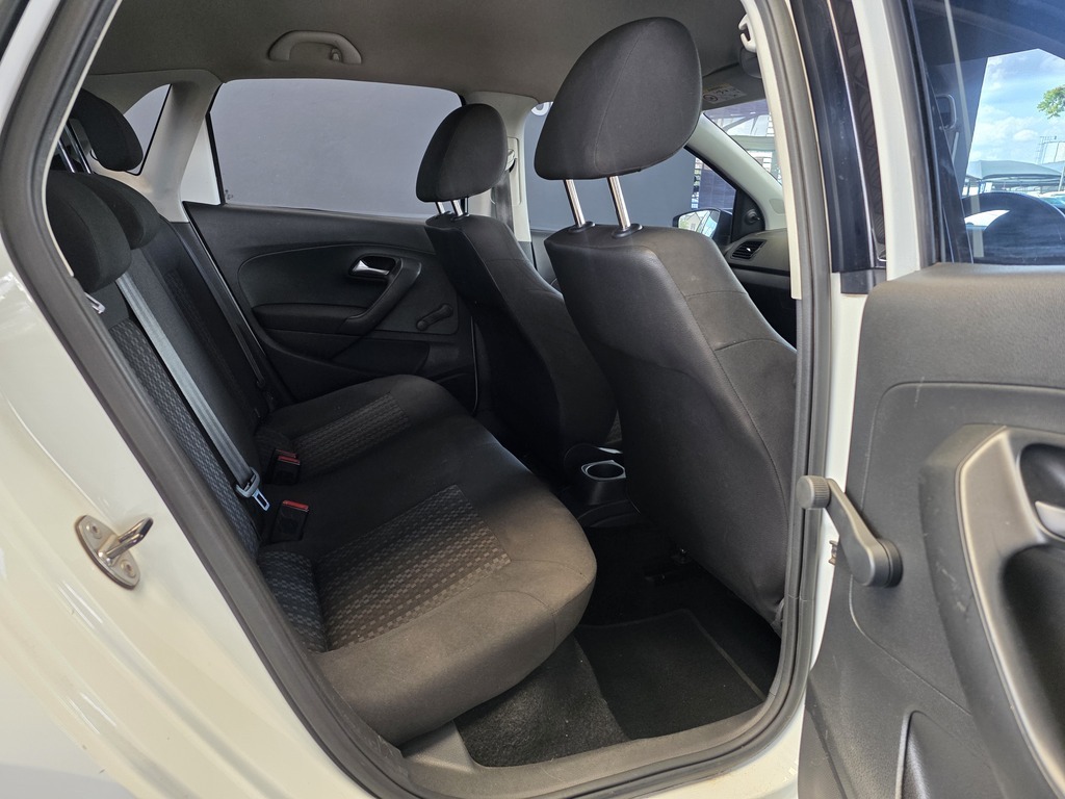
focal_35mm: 23
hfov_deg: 73.9
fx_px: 708
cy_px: 400
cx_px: 532
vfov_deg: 58.9
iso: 160
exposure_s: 1/100
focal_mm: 6.25
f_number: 1.7
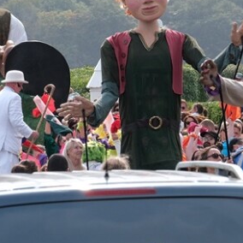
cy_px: 68
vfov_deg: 3.8
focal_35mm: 466
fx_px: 3701
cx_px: 147
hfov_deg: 3.8
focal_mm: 115
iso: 400
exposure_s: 1/350
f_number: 8
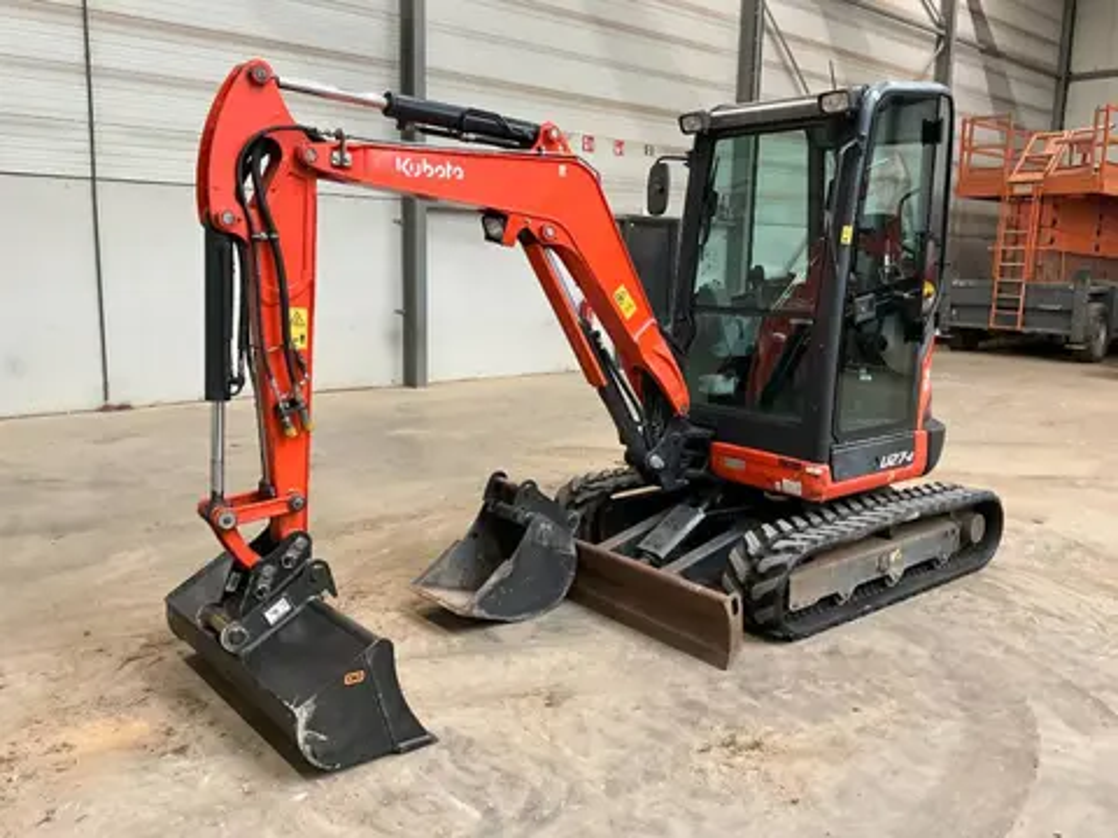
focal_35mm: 29
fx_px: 937
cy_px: 419
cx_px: 559
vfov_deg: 48.2
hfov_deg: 61.7
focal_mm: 3
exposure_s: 1/60
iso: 160
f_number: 1.8
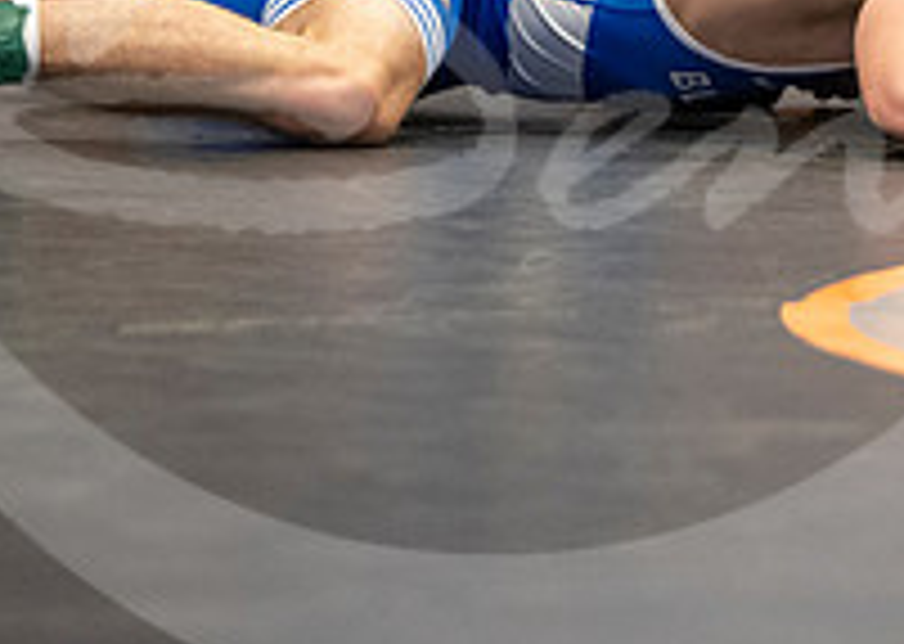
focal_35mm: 560
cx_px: 690
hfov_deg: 3.6
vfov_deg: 2.6
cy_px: -102
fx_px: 14358
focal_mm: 150
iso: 3200
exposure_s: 1/1000
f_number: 2.8
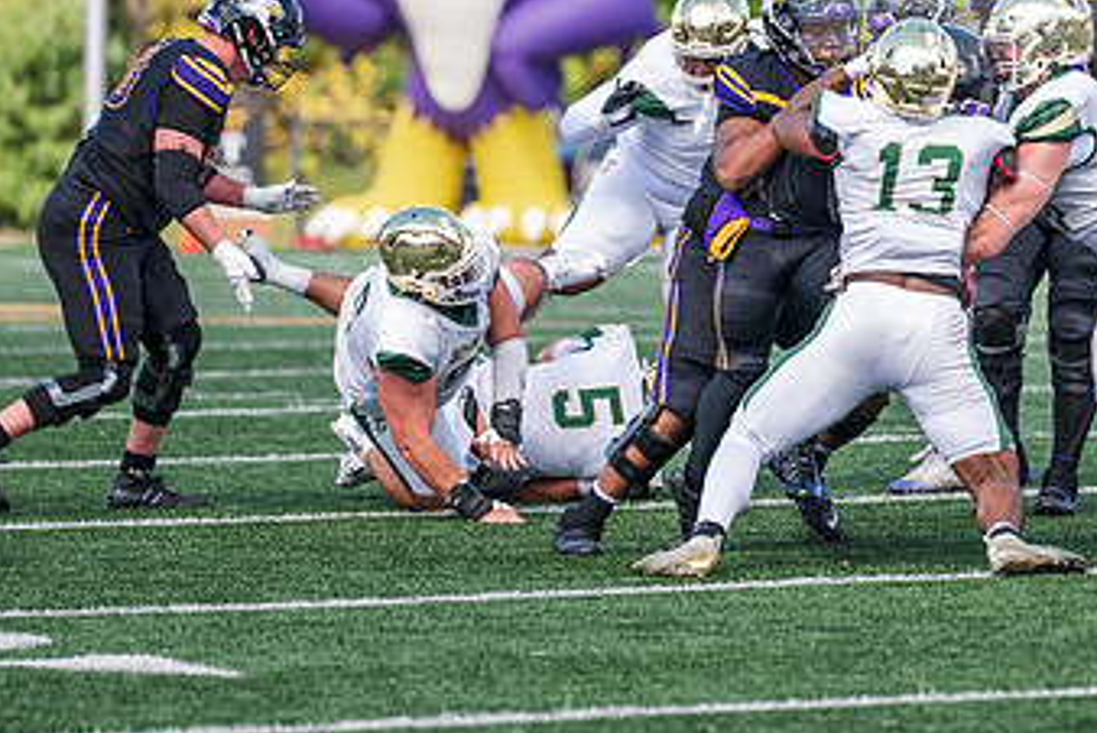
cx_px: 704
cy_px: 180
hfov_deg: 6.0
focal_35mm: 343
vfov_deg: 4.0
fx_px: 10461
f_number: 3.5
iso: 320
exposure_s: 1/1250
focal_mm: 200
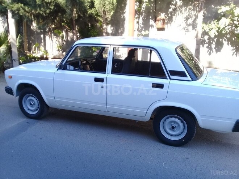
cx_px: 120
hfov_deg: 58.4
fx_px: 214
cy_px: 90
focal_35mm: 31
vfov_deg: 45.4
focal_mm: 3.3
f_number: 2.2
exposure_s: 1/150
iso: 50
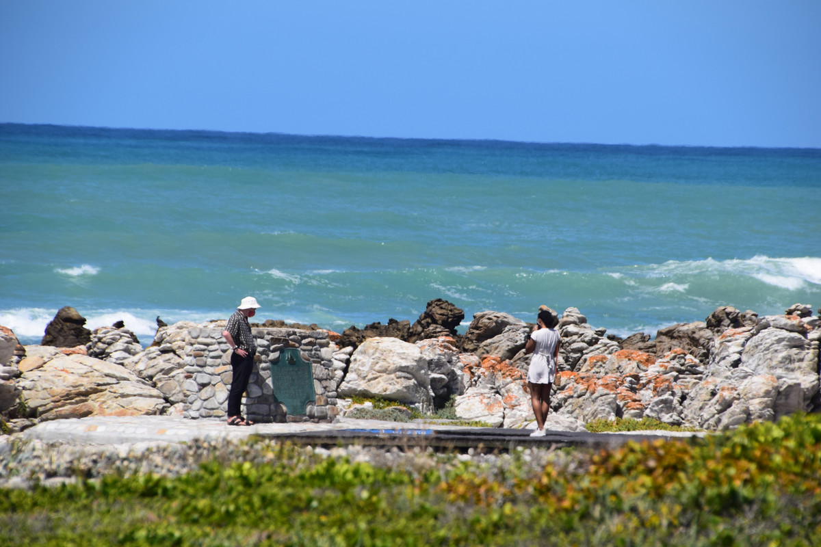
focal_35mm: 405
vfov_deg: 3.4
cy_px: 274
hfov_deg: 5.1
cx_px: 410
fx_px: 9236
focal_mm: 270
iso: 220
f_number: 11
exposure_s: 1/500
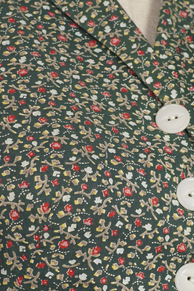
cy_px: 223
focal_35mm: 127
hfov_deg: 10.8
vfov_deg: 16.0
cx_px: 122
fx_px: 1027
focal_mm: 32
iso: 200
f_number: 6.3
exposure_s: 1/15
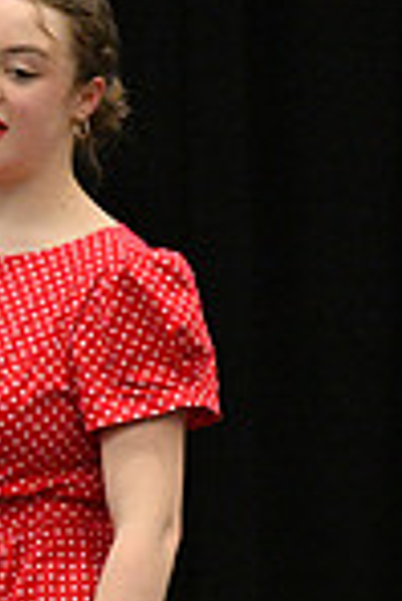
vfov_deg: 2.6
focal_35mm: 782
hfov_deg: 1.8
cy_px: 631
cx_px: -682
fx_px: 13067
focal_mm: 200
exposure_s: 1/1000
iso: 5000
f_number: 2.8
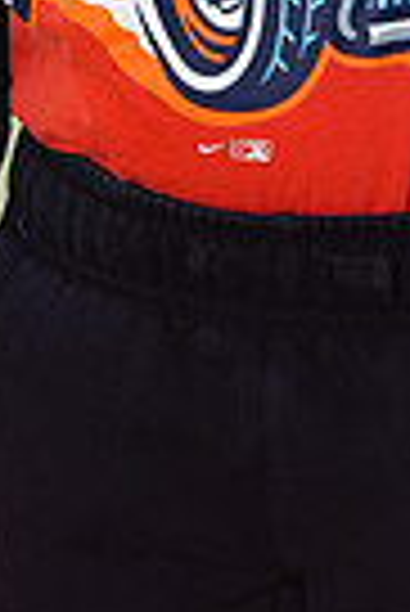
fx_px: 14534
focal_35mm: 853
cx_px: 345
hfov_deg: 1.6
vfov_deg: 2.4
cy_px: -612
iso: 50
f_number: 4
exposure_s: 1/250
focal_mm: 200
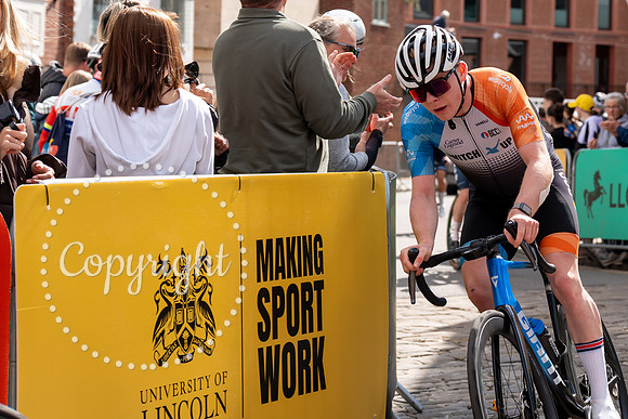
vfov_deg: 12.2
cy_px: 83
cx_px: 504
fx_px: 1959
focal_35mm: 112
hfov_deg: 18.0
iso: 250
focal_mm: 70
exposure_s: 1/1000
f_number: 5
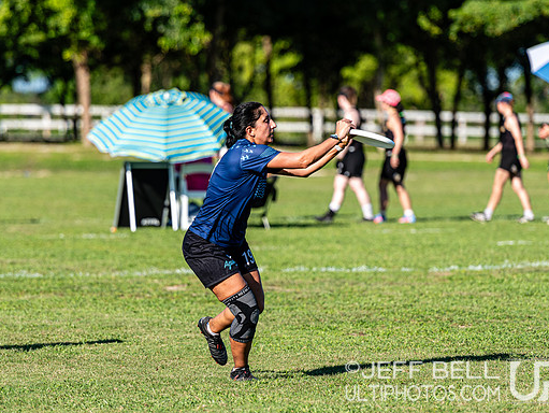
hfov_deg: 6.1
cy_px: 206
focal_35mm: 327
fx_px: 5190
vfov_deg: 4.6
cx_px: 274
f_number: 3.2
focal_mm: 200
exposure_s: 1/1250
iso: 100
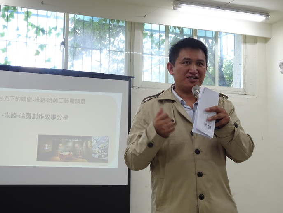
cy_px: 108
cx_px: 144
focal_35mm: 51
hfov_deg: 37.5
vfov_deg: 28.6
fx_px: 417
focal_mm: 8.51
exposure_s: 1/50
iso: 320
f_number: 4.5
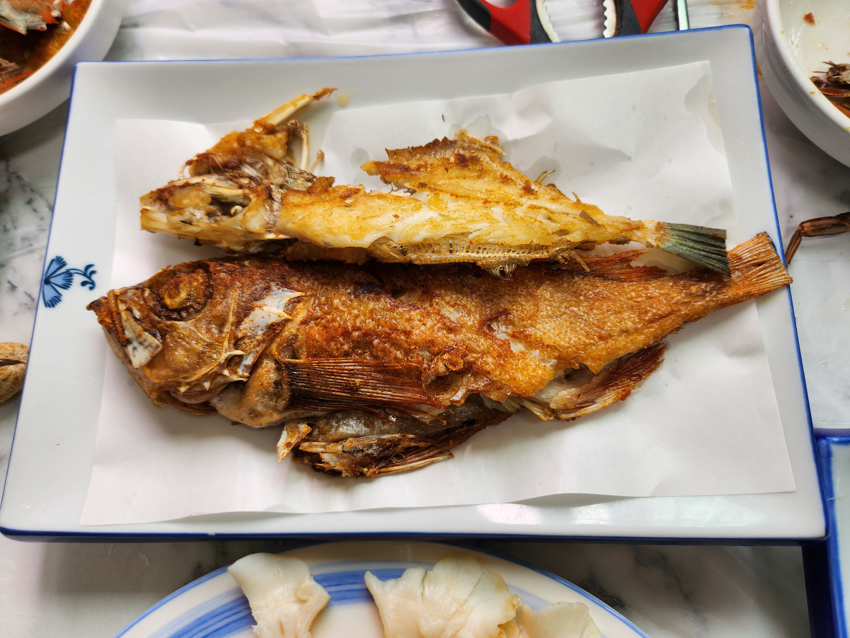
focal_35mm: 24
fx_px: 589
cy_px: 319
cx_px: 425
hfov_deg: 71.6
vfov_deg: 56.8
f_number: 1.8
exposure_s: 1/229
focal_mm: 5
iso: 50
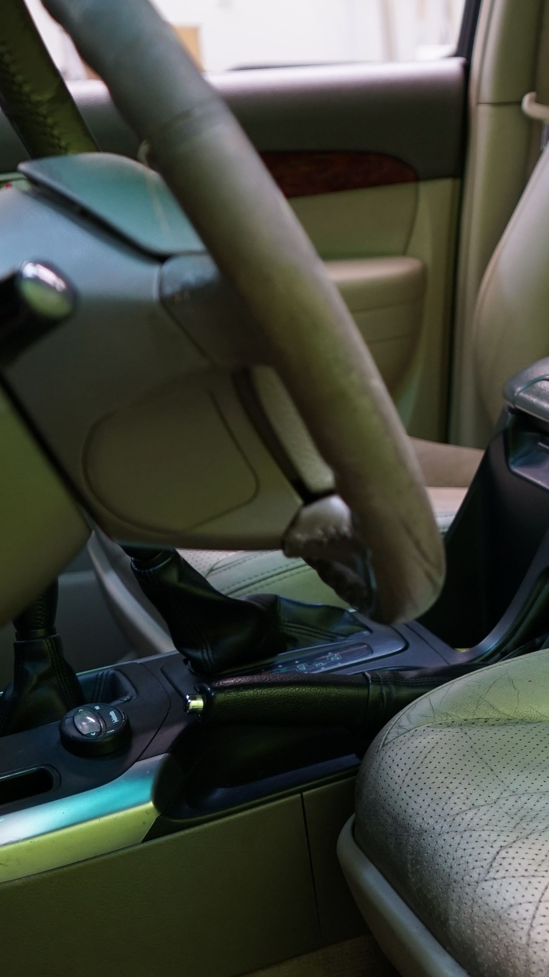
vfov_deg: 32.8
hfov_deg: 16.4
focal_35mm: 64
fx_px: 1656
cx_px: 922
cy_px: 473
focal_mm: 28
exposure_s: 1/30
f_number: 3.5
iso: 500
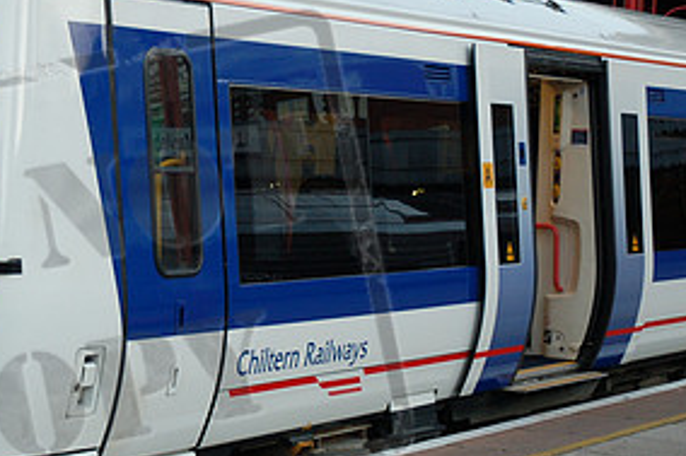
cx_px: 65
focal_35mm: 104
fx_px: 1981
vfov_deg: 13.1
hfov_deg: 19.3
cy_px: 297
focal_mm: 34
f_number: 4.2
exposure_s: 1/60
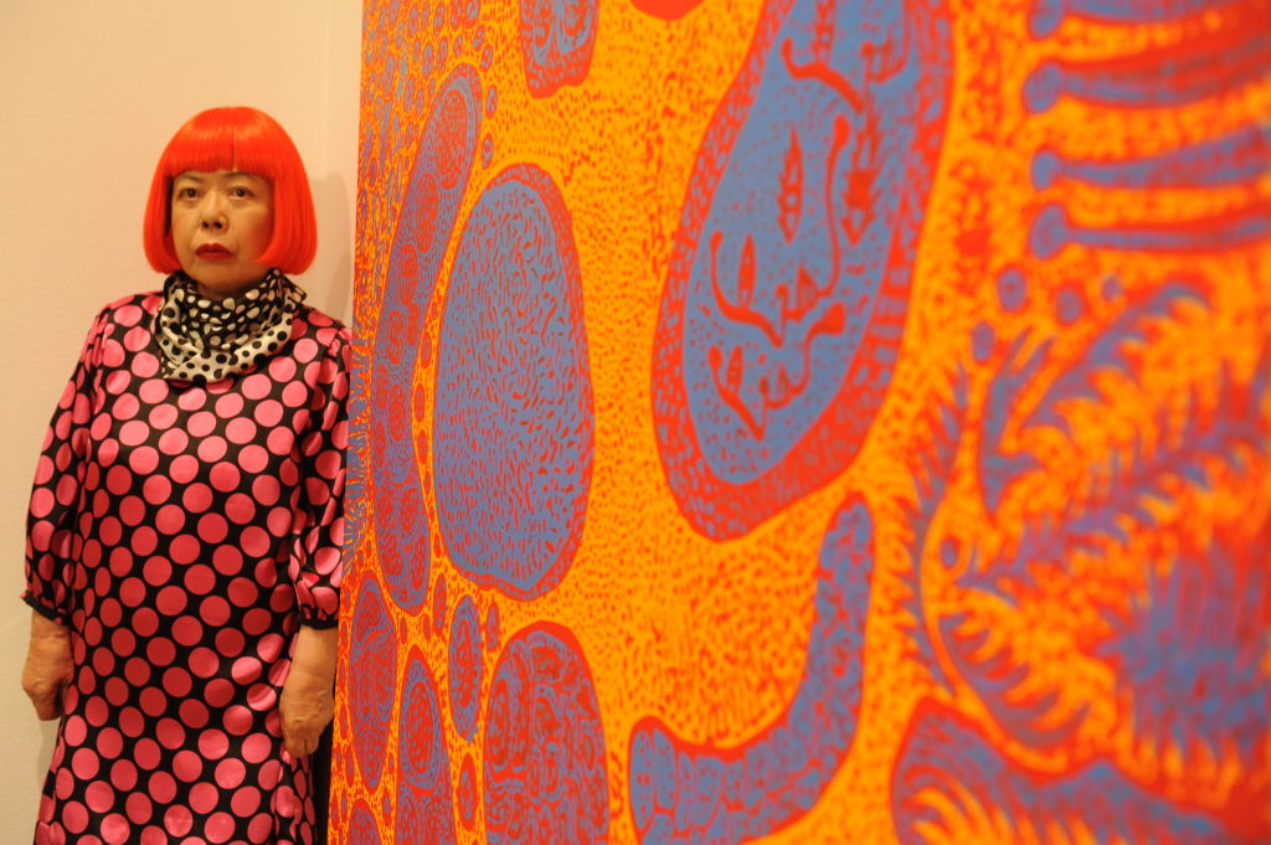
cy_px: 422
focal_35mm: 50
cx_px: 636
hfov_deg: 39.6
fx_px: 1764
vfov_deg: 26.9
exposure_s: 1/160
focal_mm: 50
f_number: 3.5
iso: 2500
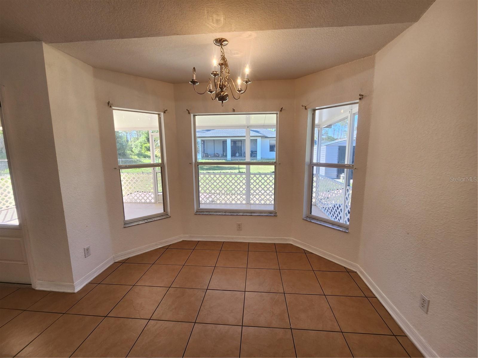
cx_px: 239
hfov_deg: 106.2
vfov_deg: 89.9
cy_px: 179
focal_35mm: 13
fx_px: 180
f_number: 2.2
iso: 50
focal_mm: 2.2
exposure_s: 1/60
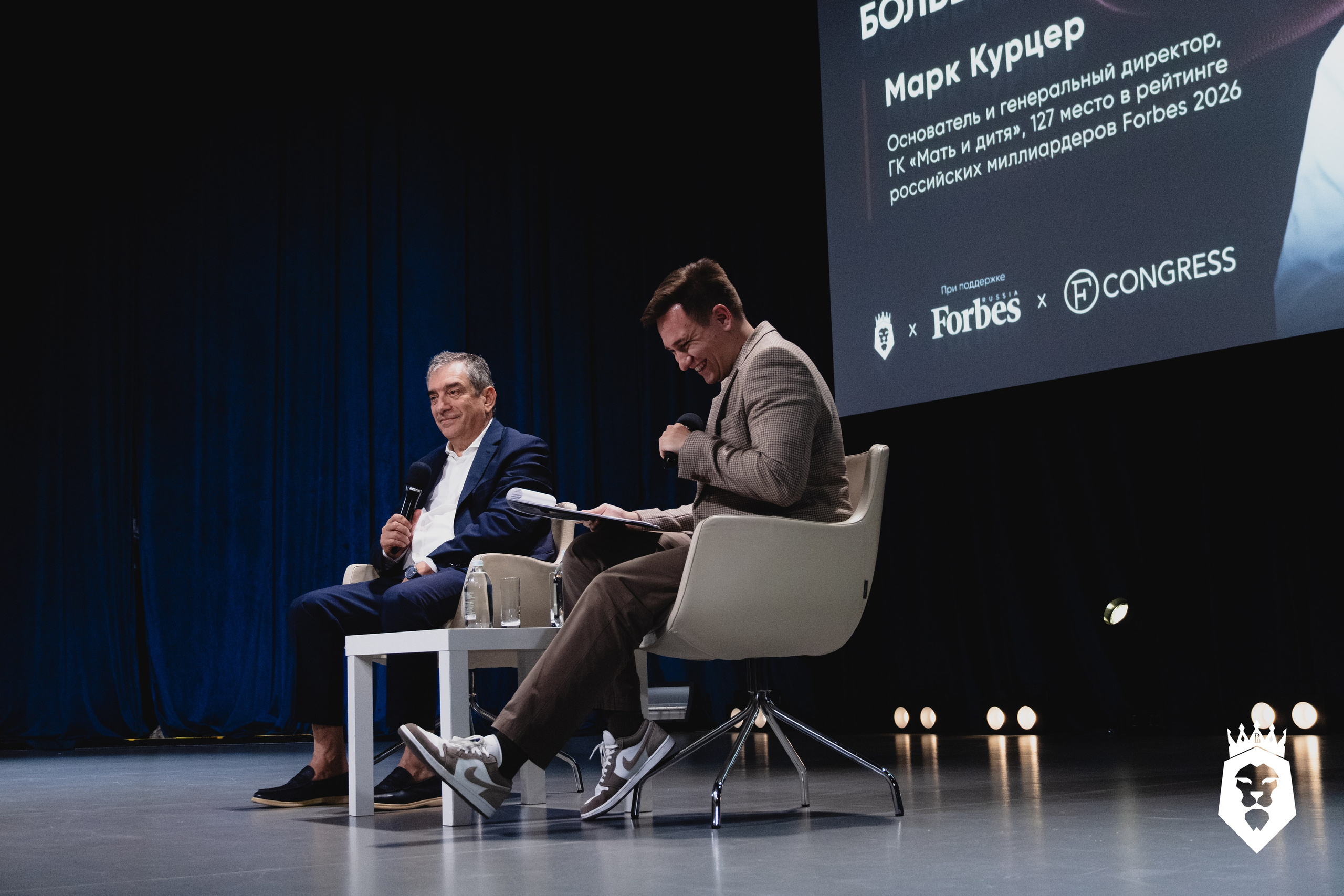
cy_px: 435
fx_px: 1960
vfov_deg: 25.8
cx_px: 652
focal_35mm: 52
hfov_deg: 37.8
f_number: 4.5
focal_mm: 34
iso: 2000
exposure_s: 1/160
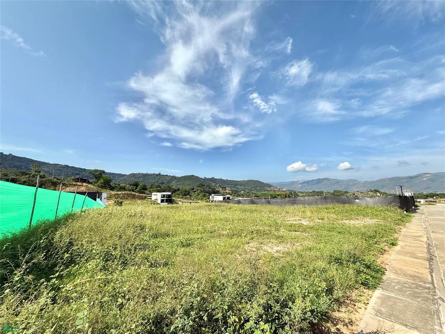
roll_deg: +0.1
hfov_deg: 102.1
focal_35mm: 14
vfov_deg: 85.7
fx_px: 180
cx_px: 222
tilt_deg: +7.8
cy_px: 167
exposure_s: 1/2976
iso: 50
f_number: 2.2
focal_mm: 2.22
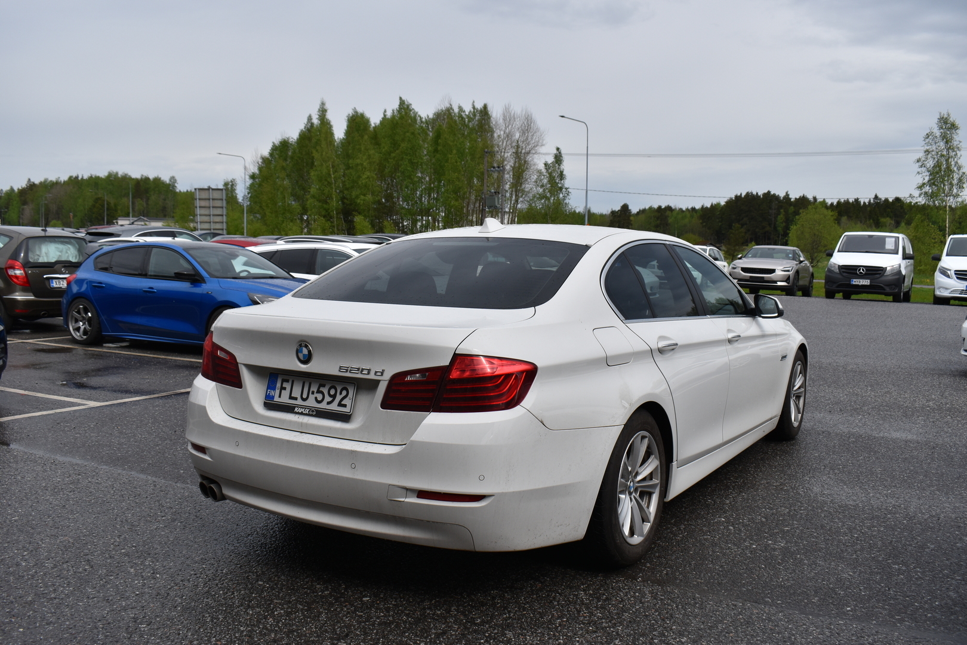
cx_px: 484
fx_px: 886
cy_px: 322
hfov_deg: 57.2
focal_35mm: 33
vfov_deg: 40.0
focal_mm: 22
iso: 200
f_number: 8
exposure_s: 1/750
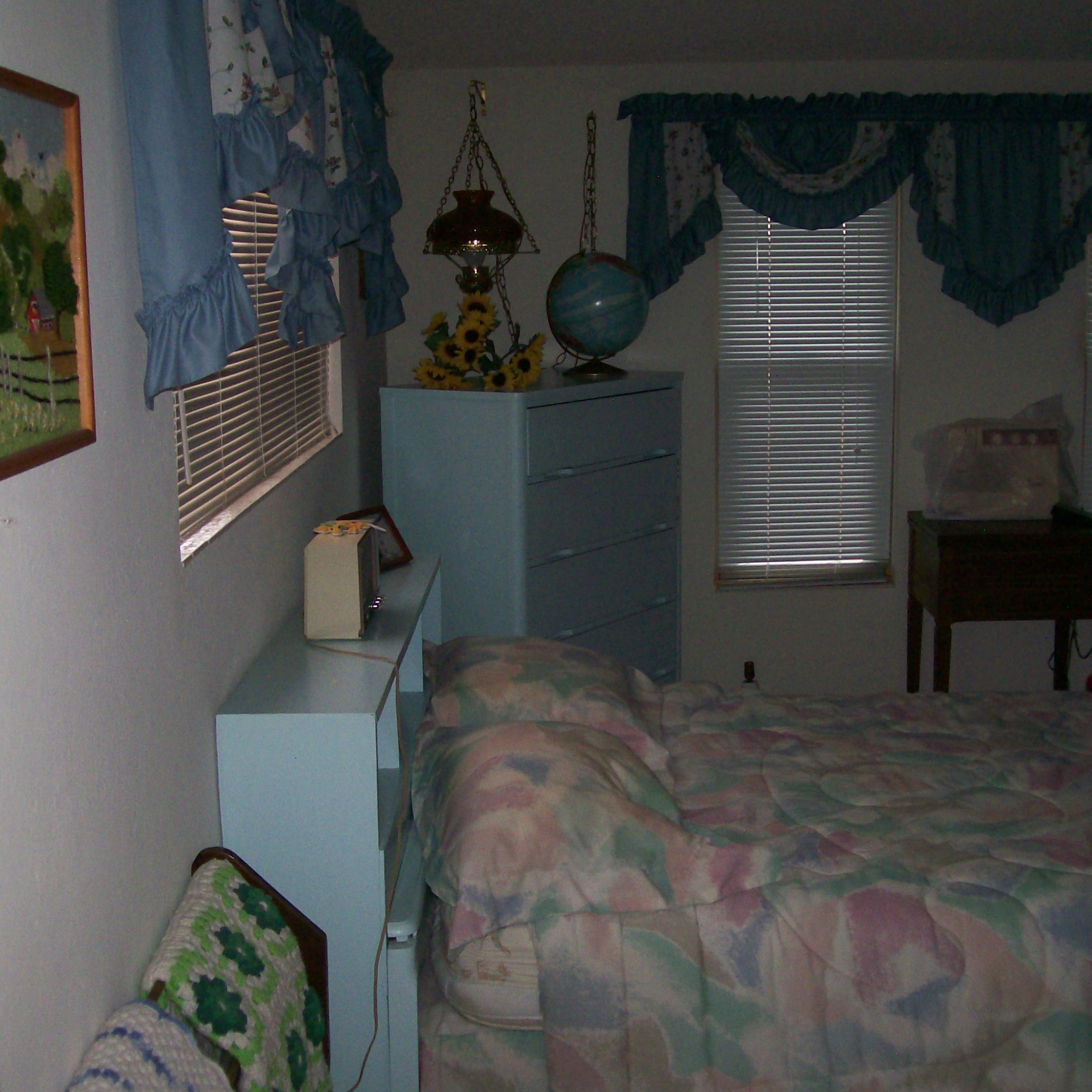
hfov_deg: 39.1
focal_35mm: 43
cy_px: 546
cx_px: 500
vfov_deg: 39.2
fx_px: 1535
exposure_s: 1/64
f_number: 2.7
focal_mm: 6
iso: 140
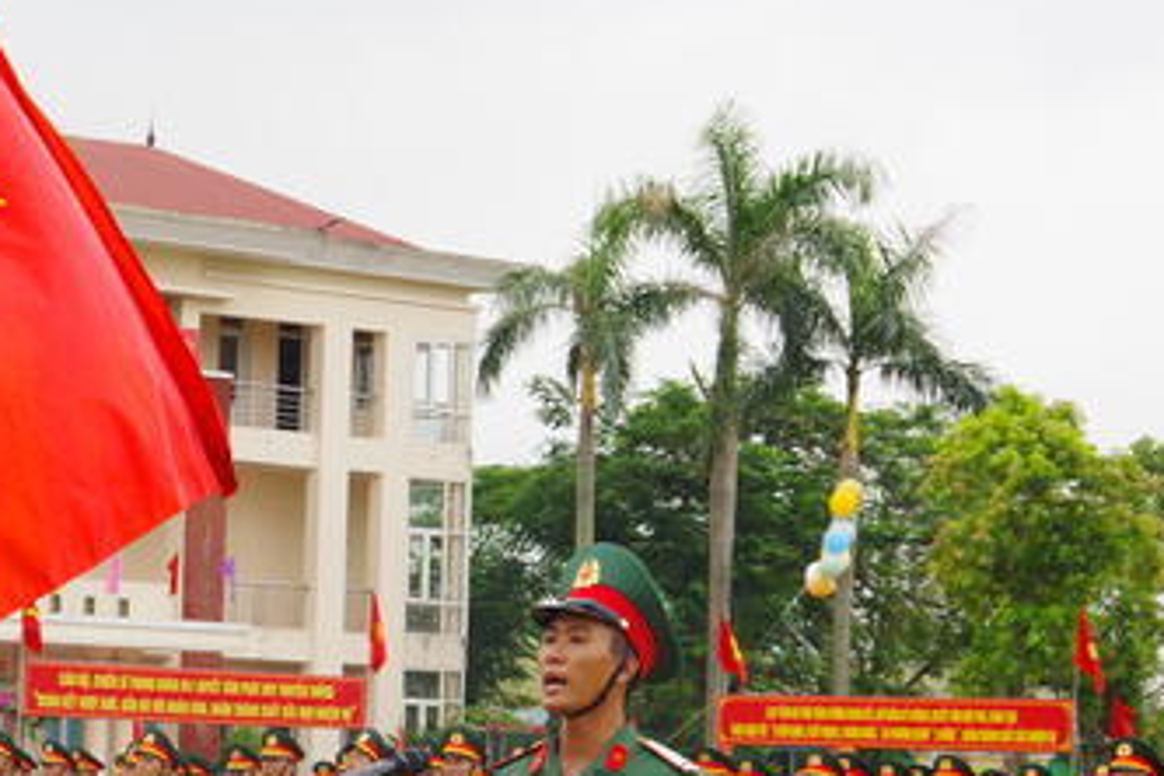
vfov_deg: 9.9
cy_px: 690
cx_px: -182
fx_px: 4462
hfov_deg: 14.5
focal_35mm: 138
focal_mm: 36
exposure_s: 1/180
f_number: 8
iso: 200
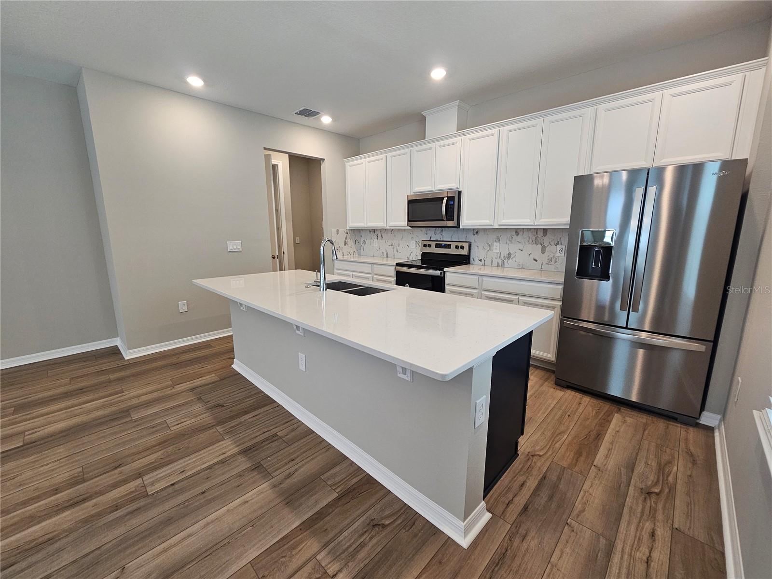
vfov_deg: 89.9
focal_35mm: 13
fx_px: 290
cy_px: 290
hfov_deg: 106.2
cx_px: 386
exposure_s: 1/60
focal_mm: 2.2
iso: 160
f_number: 2.2
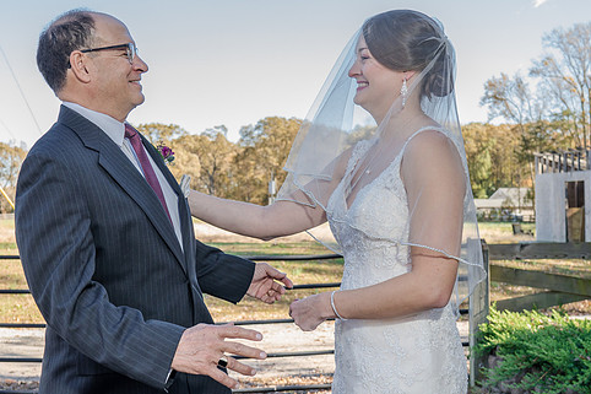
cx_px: 249
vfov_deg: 25.9
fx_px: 853
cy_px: 228
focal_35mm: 52
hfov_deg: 38.1
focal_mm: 35
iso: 400
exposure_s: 1/200
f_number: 5.6
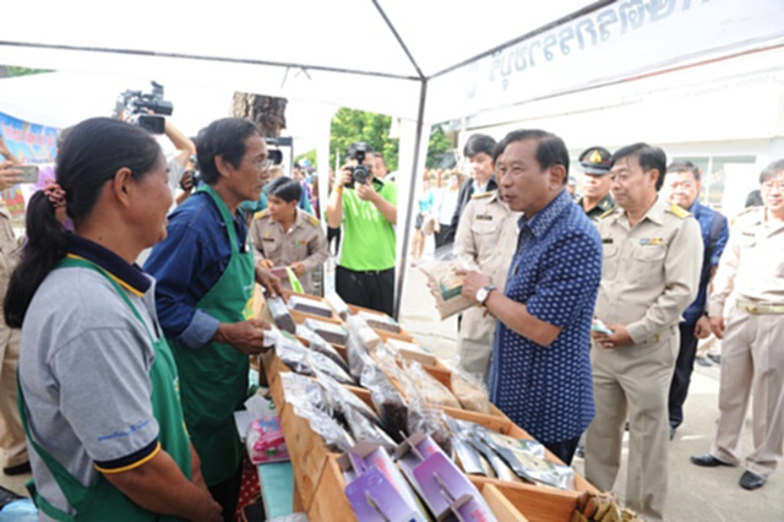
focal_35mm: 24
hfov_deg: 73.8
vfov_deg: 53.1
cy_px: 261
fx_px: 522
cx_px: 392
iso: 400
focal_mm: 24
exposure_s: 1/125
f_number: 7.1
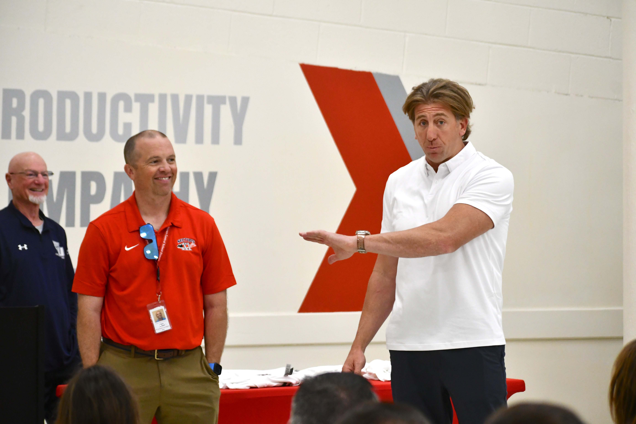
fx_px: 2915
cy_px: 212
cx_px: 318
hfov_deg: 12.5
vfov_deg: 8.3
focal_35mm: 165
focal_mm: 110
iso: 3200
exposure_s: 1/400
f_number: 5
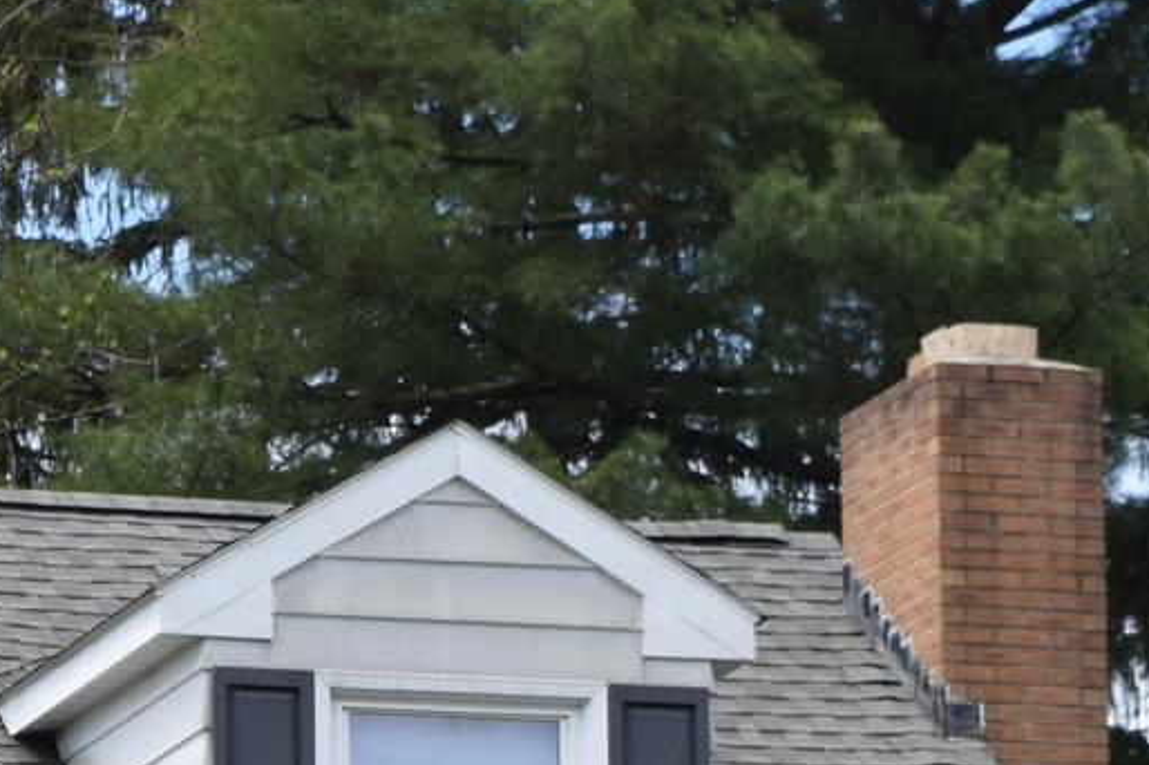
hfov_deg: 6.8
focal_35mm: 299
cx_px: -409
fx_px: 9537
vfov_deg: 4.6
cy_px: 1193
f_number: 11
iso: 400
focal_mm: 50
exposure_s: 1/400
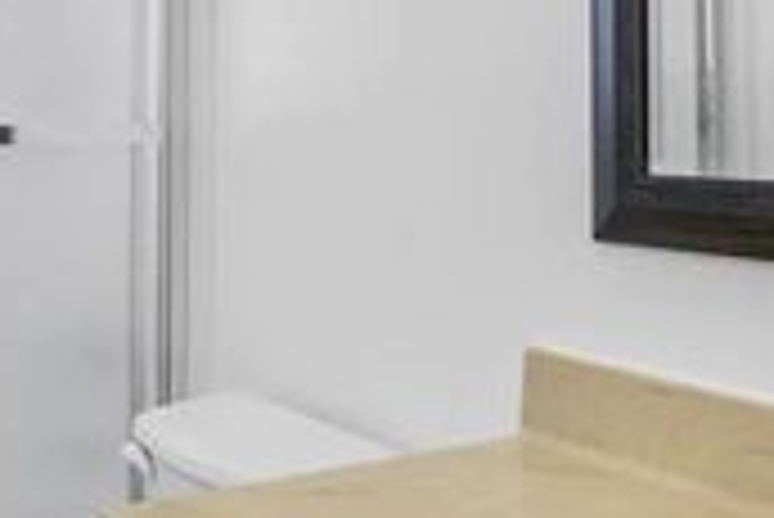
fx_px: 1119
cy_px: 117
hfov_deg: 36.9
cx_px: 162
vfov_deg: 25.7
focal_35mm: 52
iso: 64
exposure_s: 1/4
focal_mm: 14
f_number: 8
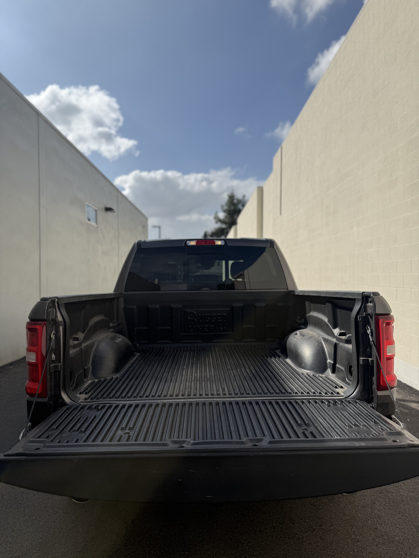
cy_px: 279
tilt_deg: +0.4
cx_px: 210
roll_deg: -0.5
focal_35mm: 24
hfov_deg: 56.8
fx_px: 387
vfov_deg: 71.6
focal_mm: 6.76
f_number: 1.78
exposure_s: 1/9091
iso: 80
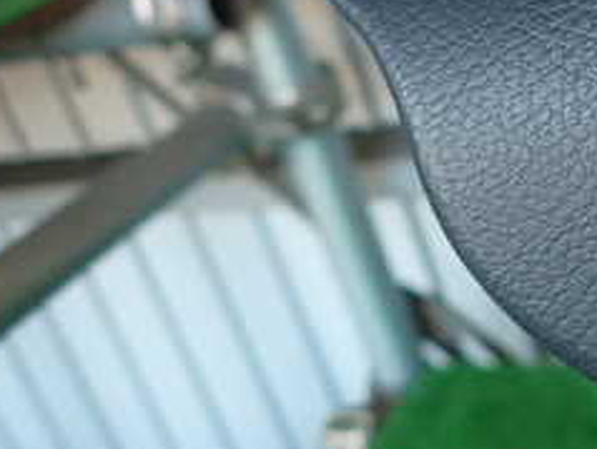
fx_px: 1088
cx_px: 677
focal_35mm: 63
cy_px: 48
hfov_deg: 27.7
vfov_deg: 22.8
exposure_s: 1/60
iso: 125
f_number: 2
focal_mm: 4.5
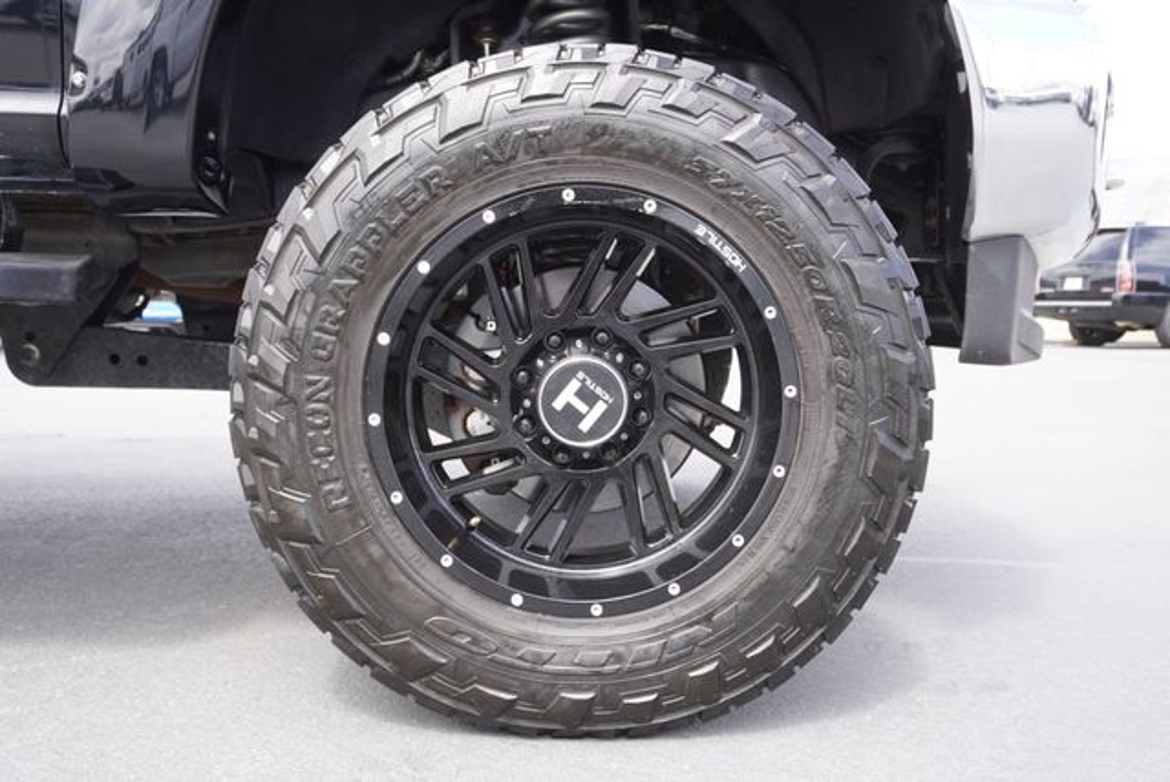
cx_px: 585
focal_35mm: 32
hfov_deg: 59.4
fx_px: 1025
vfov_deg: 41.8
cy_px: 391
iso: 100
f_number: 4.5
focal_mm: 21
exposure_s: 1/80
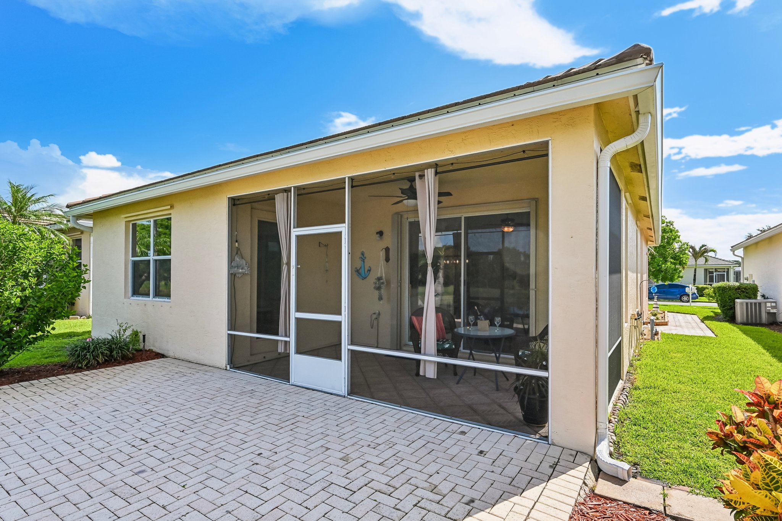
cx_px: 391
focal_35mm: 18
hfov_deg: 91.6
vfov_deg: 68.9
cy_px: 260
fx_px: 380
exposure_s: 1/800
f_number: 8
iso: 640
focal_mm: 17.5
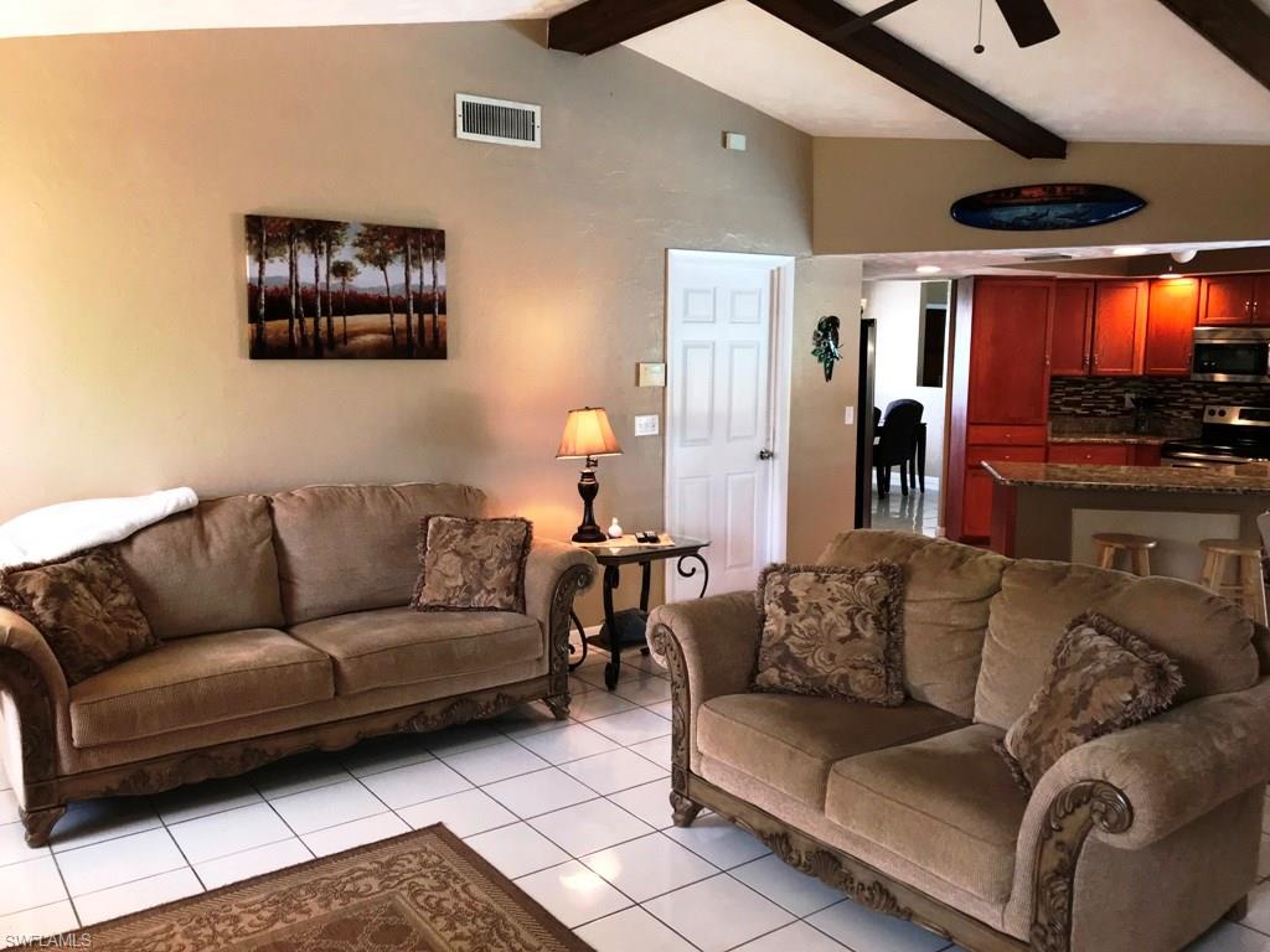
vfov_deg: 49.7
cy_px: 476
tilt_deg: -7.7
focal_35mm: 28
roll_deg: -0.6
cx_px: 635
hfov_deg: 63.4
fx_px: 1027
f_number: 1.8
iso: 50
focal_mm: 3.99
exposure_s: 1/30
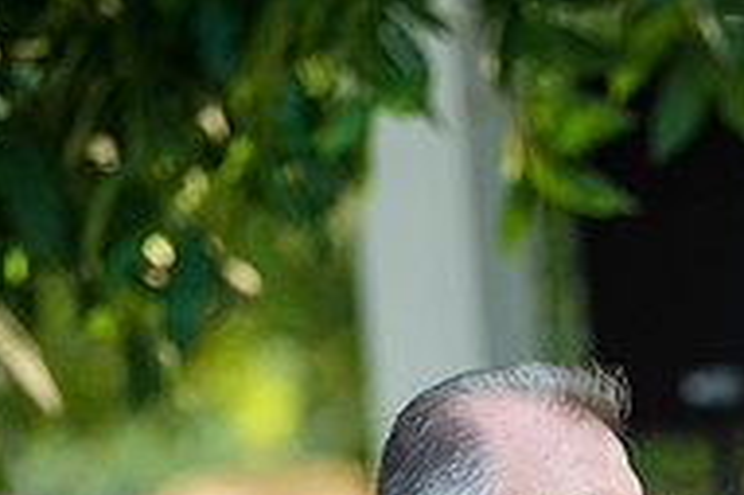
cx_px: 795
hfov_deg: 3.5
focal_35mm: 592
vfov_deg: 2.3
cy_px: 744
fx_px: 12224
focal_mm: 195
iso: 400
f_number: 3.5
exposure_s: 1/250
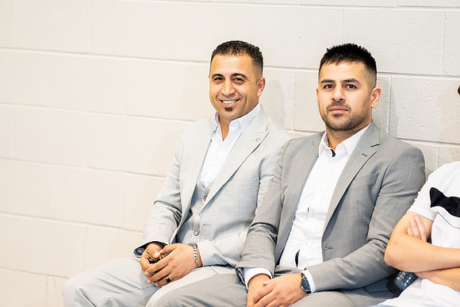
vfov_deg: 8.2
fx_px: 2147
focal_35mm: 168
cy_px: 154
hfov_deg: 12.2
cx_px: 230
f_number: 2.8
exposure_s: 1/200
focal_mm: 168
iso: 1250
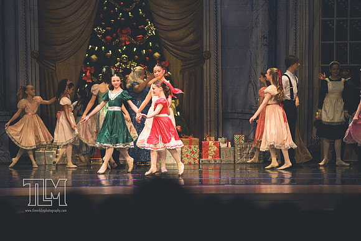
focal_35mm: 200
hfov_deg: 10.3
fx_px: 2006
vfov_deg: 6.9
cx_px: 180
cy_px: 120
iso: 500
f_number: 2.8
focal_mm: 200
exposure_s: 1/400
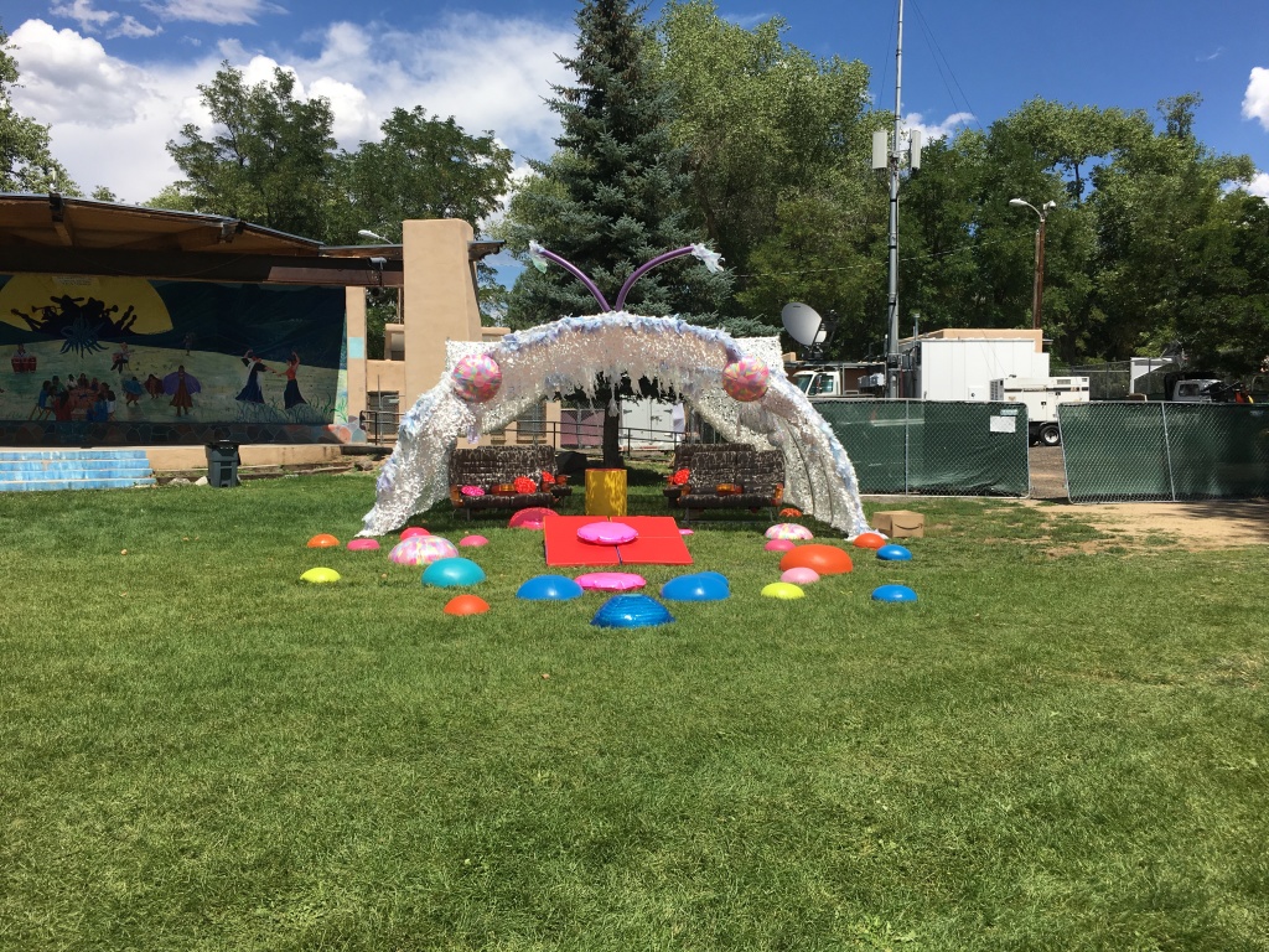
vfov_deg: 48.2
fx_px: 1063
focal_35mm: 29
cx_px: 634
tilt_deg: -0.9
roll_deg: +0.0
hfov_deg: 61.7
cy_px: 476
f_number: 2.2
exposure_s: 1/2024
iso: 25
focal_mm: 4.15
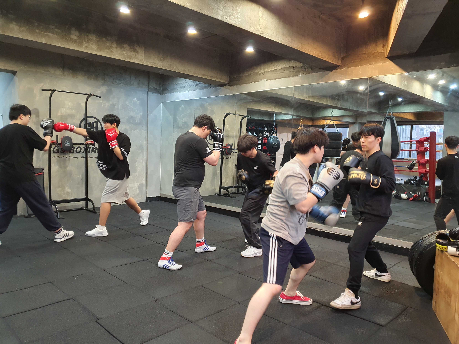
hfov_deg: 67.3
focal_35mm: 26
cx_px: 230
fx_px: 345
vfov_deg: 53.1
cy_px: 172
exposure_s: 1/40
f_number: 1.5
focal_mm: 4.3
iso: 200
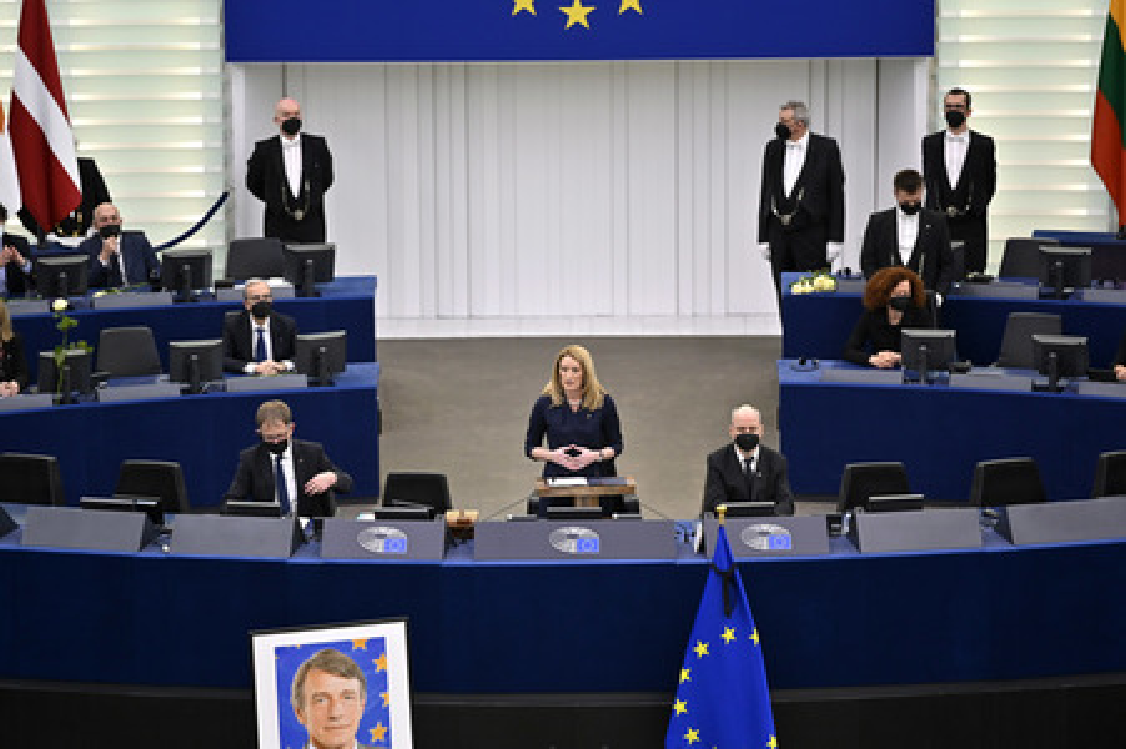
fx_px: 6251
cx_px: 563
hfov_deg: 10.3
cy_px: 374
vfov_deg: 6.9
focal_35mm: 200
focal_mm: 200
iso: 800
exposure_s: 1/320
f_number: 2.8
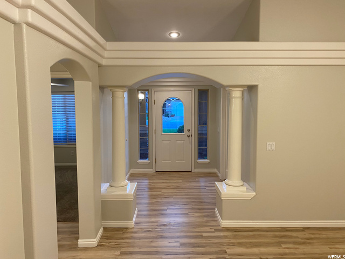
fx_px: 259
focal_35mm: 26
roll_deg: -0.9
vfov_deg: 53.1
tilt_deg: -2.8
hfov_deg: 67.3
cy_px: 130
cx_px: 172
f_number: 1.8
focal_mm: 4.25
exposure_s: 1/60
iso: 80
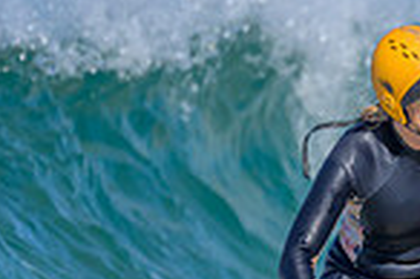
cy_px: 364
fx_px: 37081
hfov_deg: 0.6
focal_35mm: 3182
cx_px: 521
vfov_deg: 0.4
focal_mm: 800
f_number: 6.3
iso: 320
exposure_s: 1/2000
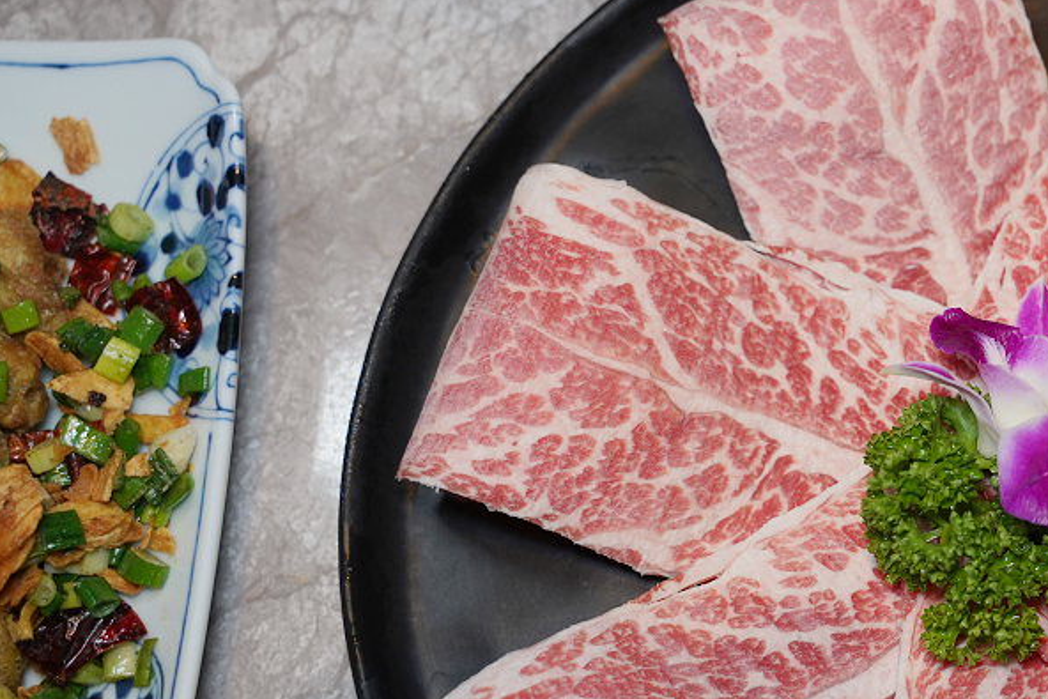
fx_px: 2242
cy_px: 488
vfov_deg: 17.7
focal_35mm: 77
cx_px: 1059
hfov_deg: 25.0
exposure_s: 1/160
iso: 320
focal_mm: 38
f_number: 4
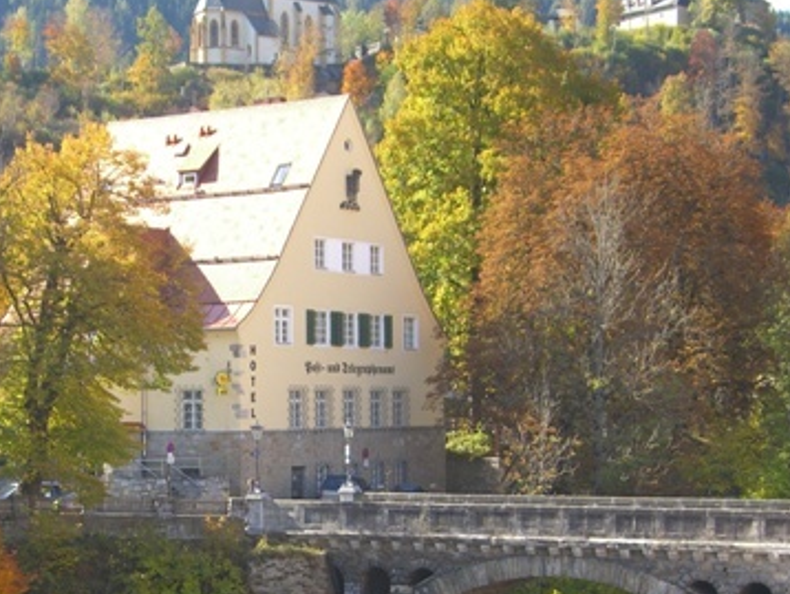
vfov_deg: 16.7
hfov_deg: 22.2
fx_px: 2010
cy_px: 427
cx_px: 279
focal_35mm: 88
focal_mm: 11.8
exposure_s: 1/200
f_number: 3.6
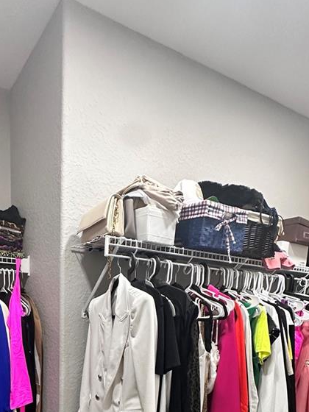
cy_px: 368
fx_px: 357
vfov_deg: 52.9
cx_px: 82
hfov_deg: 45.4
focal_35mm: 30
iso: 320
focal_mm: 2.22
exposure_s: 1/60
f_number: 2.2
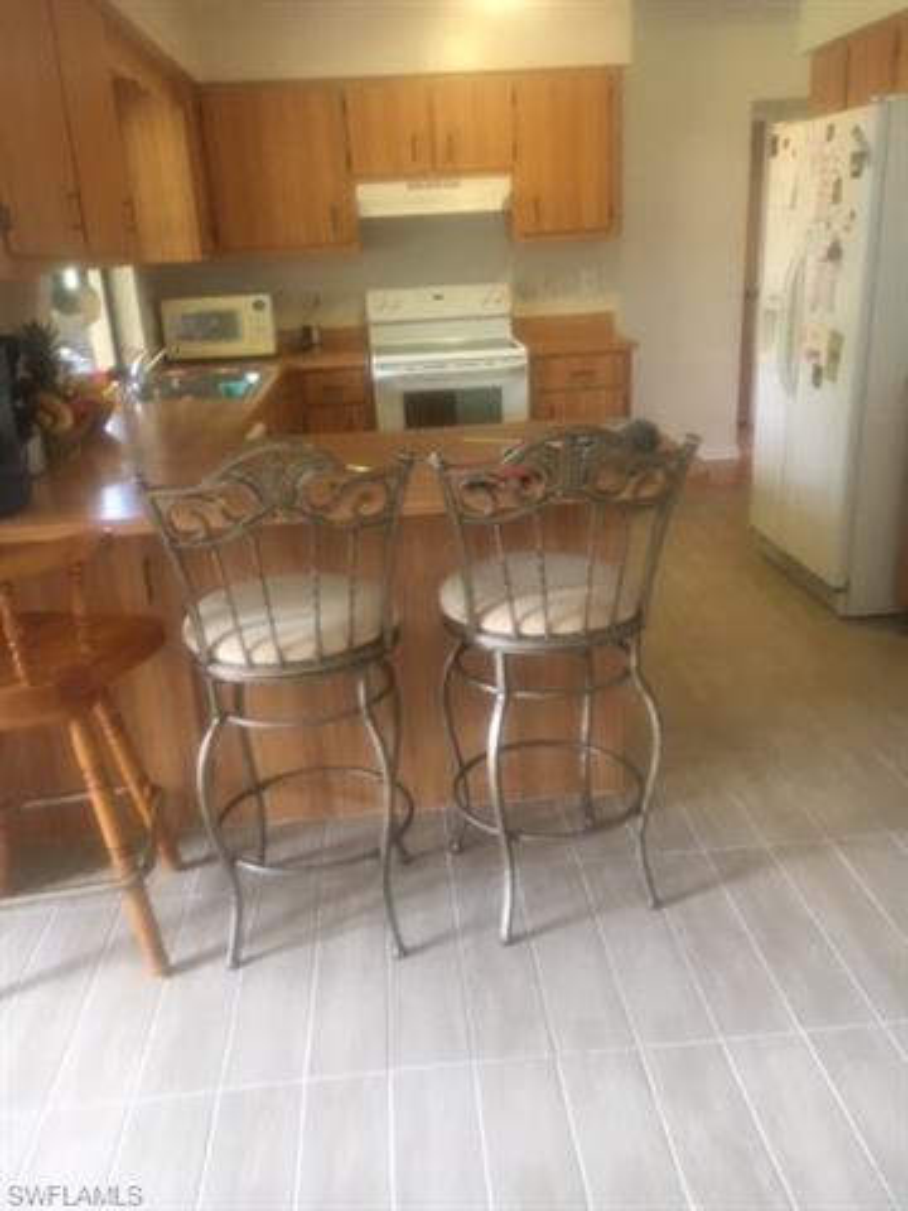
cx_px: 454
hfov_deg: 48.2
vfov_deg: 61.7
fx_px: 1014
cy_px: 606
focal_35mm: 29
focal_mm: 4.15
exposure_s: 1/24
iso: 200
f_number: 2.2
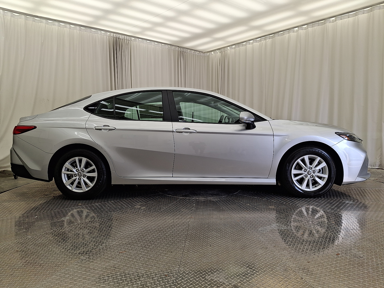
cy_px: 144
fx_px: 277
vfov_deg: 54.9
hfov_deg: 69.4
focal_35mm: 25
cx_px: 192
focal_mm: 4.69
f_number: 1.8
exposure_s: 1/129
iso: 25
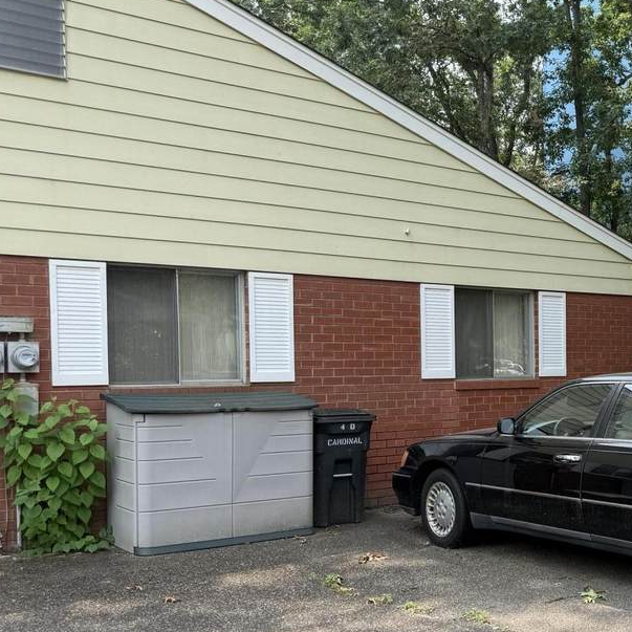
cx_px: 610
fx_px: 930
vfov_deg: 37.4
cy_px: 389
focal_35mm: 45
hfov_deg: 34.6
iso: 80
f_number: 1.78
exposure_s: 1/920
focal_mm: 6.76
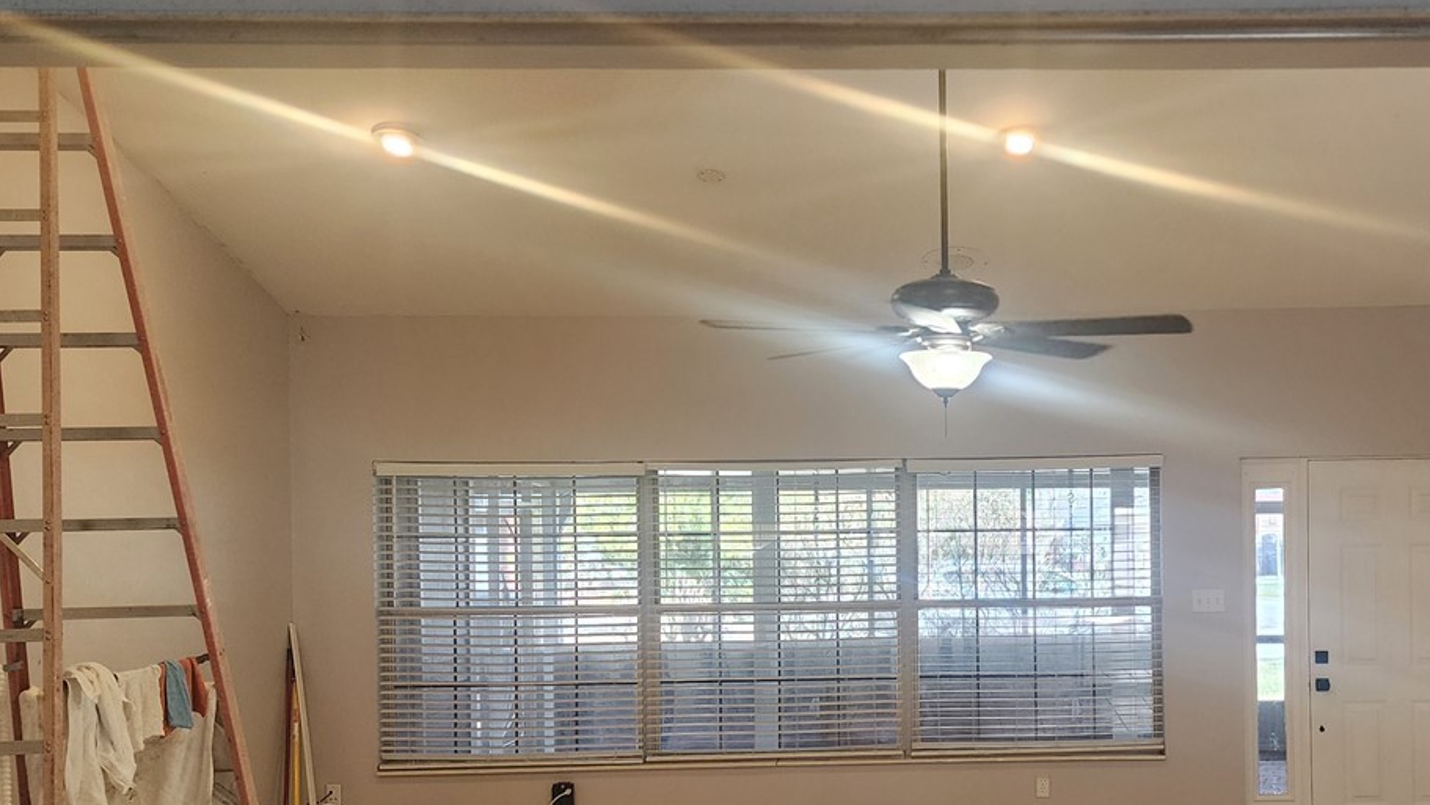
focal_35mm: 44
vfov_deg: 26.8
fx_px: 1669
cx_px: 978
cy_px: 584
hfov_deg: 45.5
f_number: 1.8
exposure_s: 1/120
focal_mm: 6.4
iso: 400
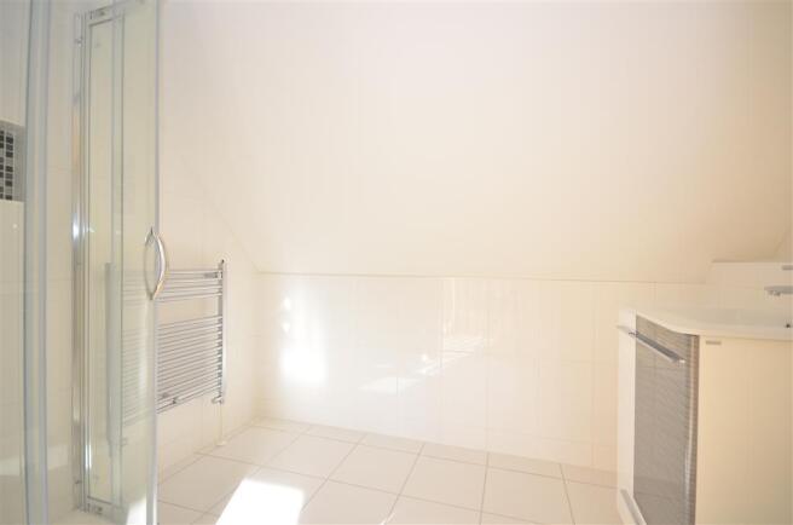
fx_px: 396
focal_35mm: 18
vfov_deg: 67.1
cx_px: 396
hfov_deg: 90.1
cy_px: 262
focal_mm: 12
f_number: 5.6
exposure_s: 1/200
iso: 640
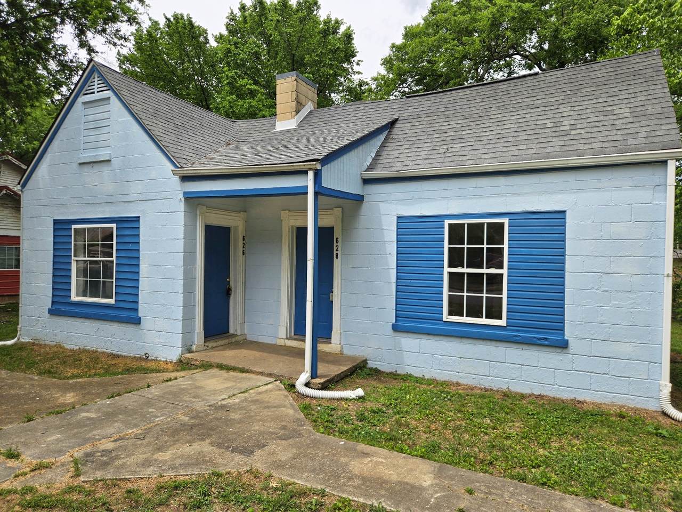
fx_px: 453
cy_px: 256
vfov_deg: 58.9
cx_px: 341
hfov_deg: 73.9
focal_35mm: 23
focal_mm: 5.4
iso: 25
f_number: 1.8
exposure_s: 1/1332
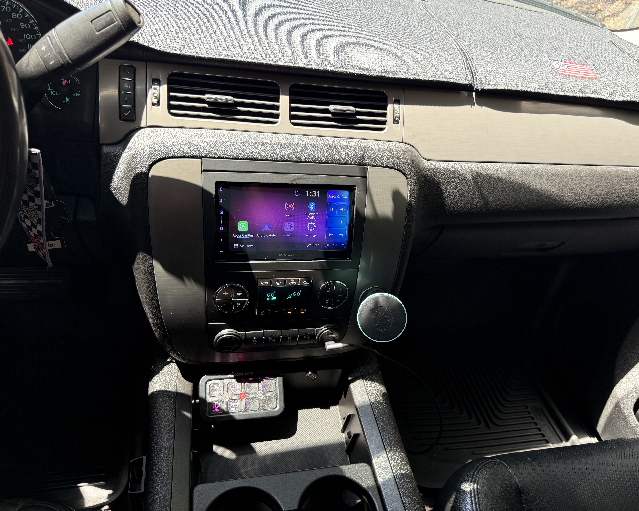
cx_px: 333
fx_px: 473
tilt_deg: -36.5
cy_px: 256
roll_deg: -14.3
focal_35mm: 25
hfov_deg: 68.1
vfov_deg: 56.8
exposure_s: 1/150
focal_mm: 6.76
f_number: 1.78
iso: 200
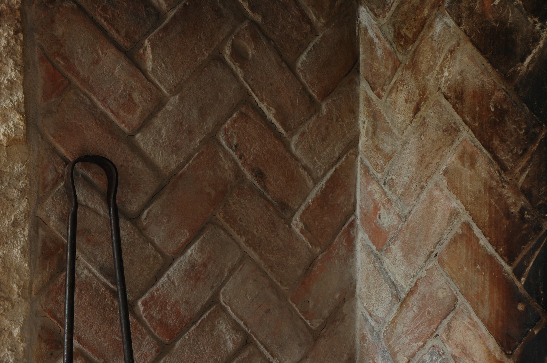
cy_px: 182
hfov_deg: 35.1
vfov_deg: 23.7
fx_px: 865
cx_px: 274
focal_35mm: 57
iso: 200
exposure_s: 10
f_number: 9.5
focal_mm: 38
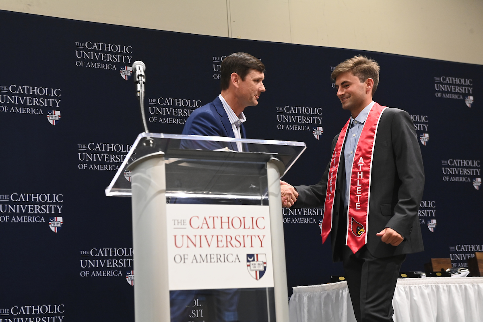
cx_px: 242
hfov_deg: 28.8
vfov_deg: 19.5
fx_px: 939
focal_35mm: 70
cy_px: 161
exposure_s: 1/100
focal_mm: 70
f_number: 5
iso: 3200
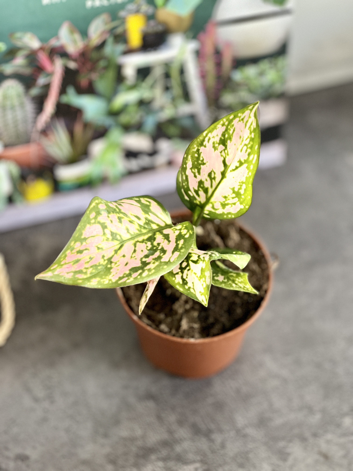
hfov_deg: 22.9
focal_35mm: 64
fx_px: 870
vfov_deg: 30.3
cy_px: 236
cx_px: 176
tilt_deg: -52.8
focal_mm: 7.5
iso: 320
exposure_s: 1/33
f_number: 2.2
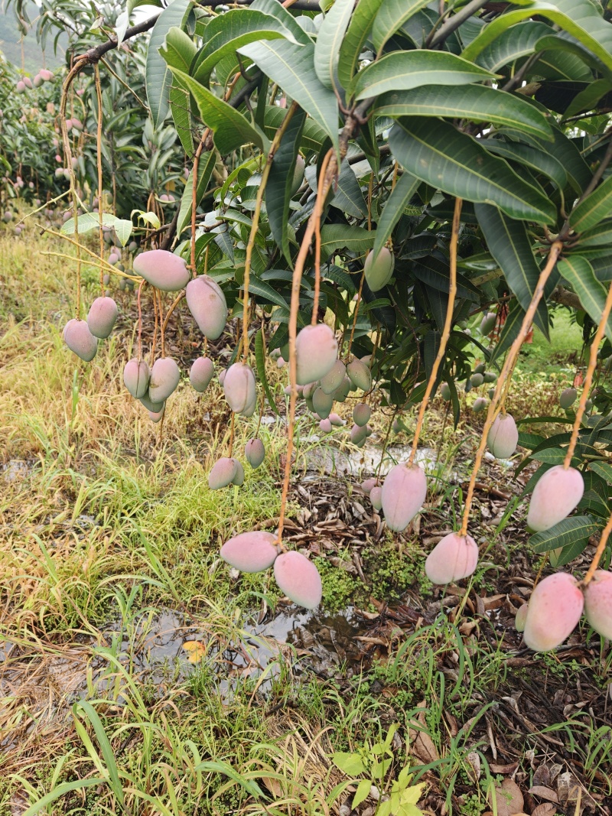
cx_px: 306
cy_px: 408
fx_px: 542
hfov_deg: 58.9
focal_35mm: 23
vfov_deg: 73.9
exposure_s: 1/145
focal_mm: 8.67
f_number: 1.8
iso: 50
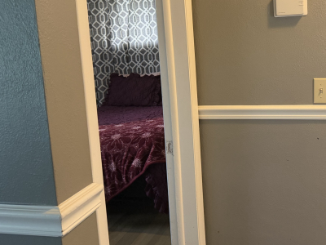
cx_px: 252
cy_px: 90
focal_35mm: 40
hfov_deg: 44.9
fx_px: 377
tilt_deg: -6.9
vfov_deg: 35.7
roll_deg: +3.5
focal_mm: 6.76
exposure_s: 1/60
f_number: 1.78
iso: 320
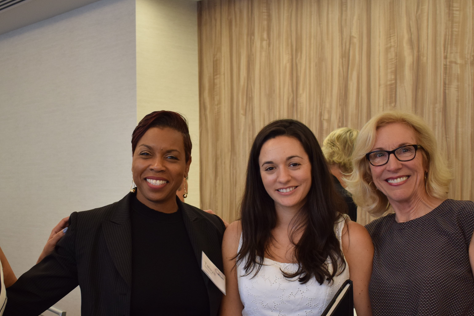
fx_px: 721
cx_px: 206
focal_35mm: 55
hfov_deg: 36.3
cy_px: 211
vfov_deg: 24.6
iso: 800
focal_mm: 25
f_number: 4
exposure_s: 1/125
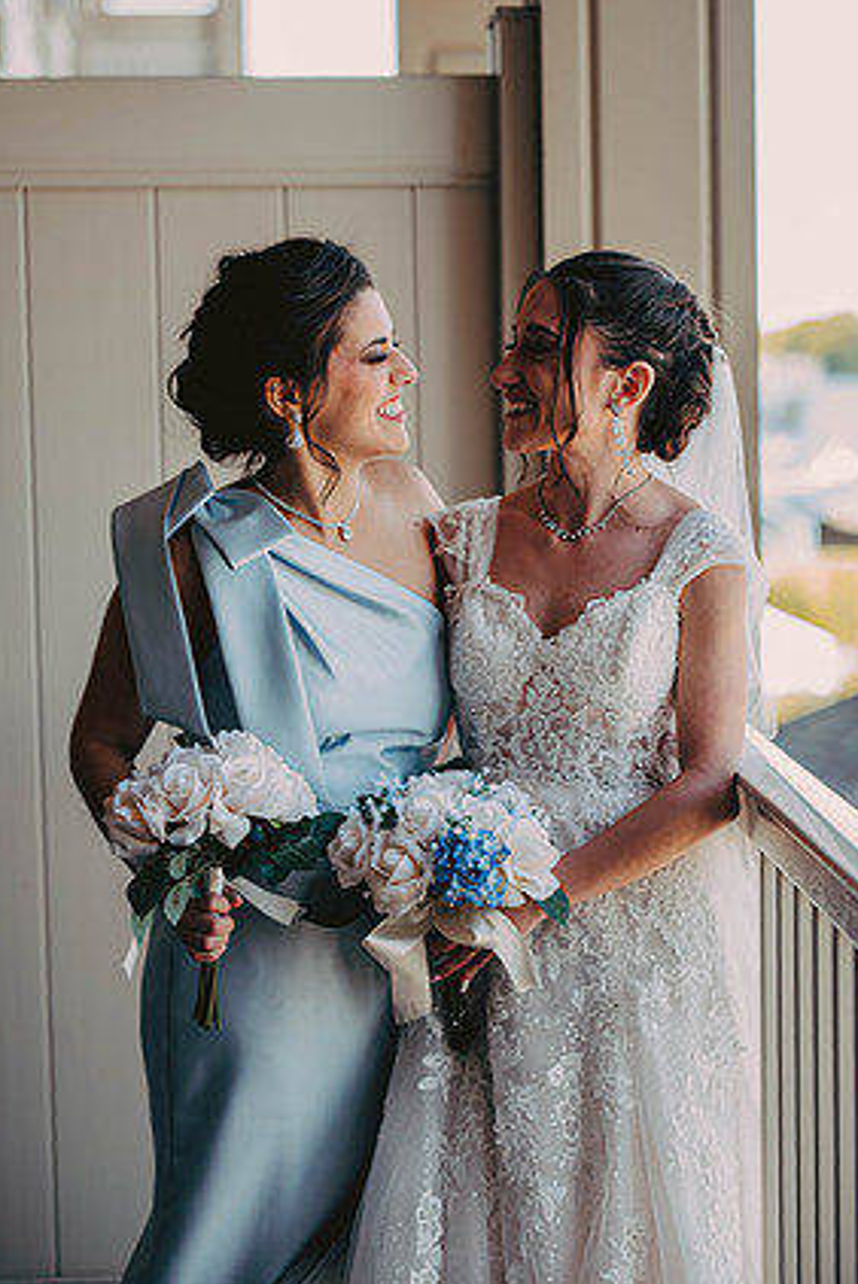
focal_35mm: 98
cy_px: 609
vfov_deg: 20.8
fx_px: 3497
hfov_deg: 14.0
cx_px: 444
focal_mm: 92
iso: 320
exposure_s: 1/400
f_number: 2.8
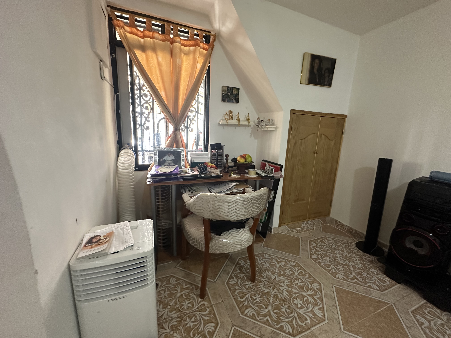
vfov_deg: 85.7
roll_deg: -2.5
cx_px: 226
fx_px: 182
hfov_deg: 102.1
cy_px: 169
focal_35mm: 14
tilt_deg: -8.7
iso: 500
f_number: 2.2
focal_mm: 2.22
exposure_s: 1/60
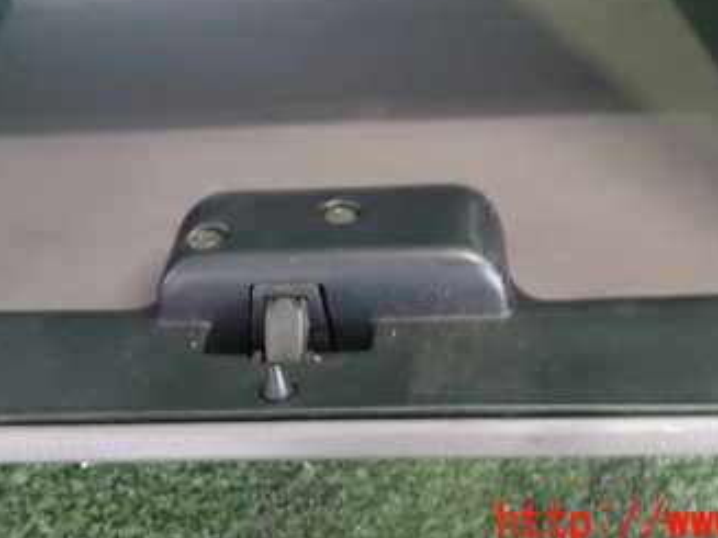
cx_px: 334
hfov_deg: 34.9
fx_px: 1140
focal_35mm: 55
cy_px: 57
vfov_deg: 25.7
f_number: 2.3
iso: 800
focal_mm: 5.4
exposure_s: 1/25
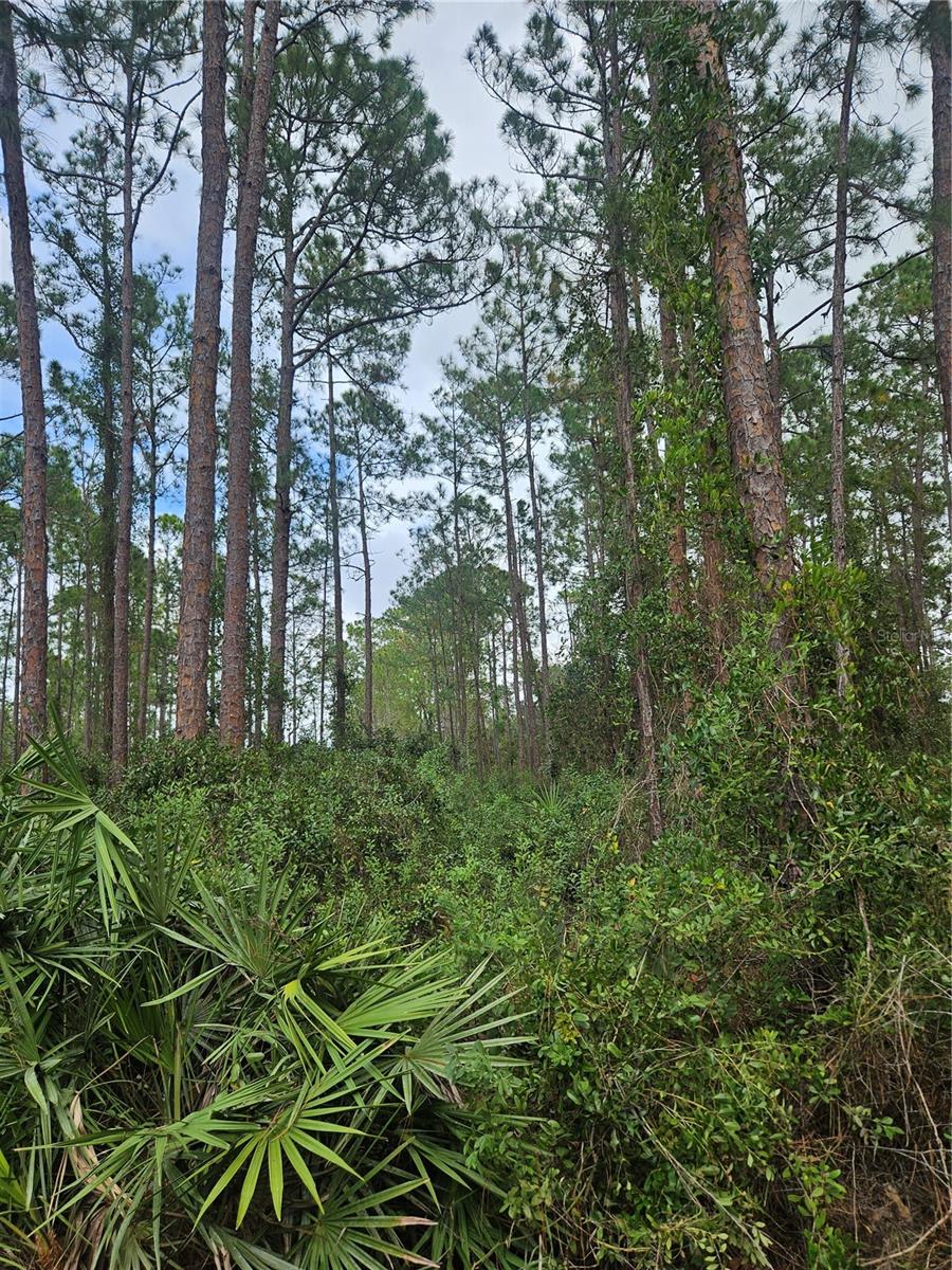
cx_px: 476
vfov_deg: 73.9
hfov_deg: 58.9
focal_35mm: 23
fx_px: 843
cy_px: 635
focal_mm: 5.4
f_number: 1.8
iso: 25
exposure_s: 1/603
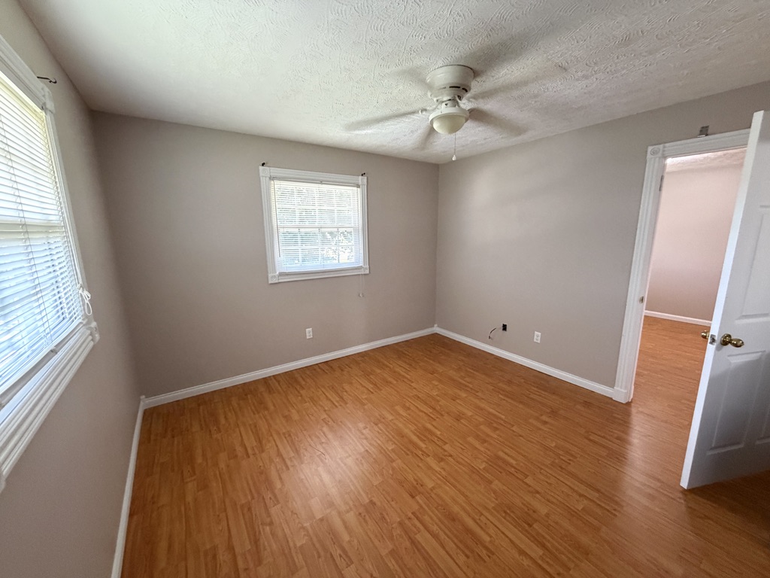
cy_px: 289
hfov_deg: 102.1
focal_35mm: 14
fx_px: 311
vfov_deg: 85.7
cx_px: 385
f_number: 2.2
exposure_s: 1/60
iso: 500
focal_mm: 2.22
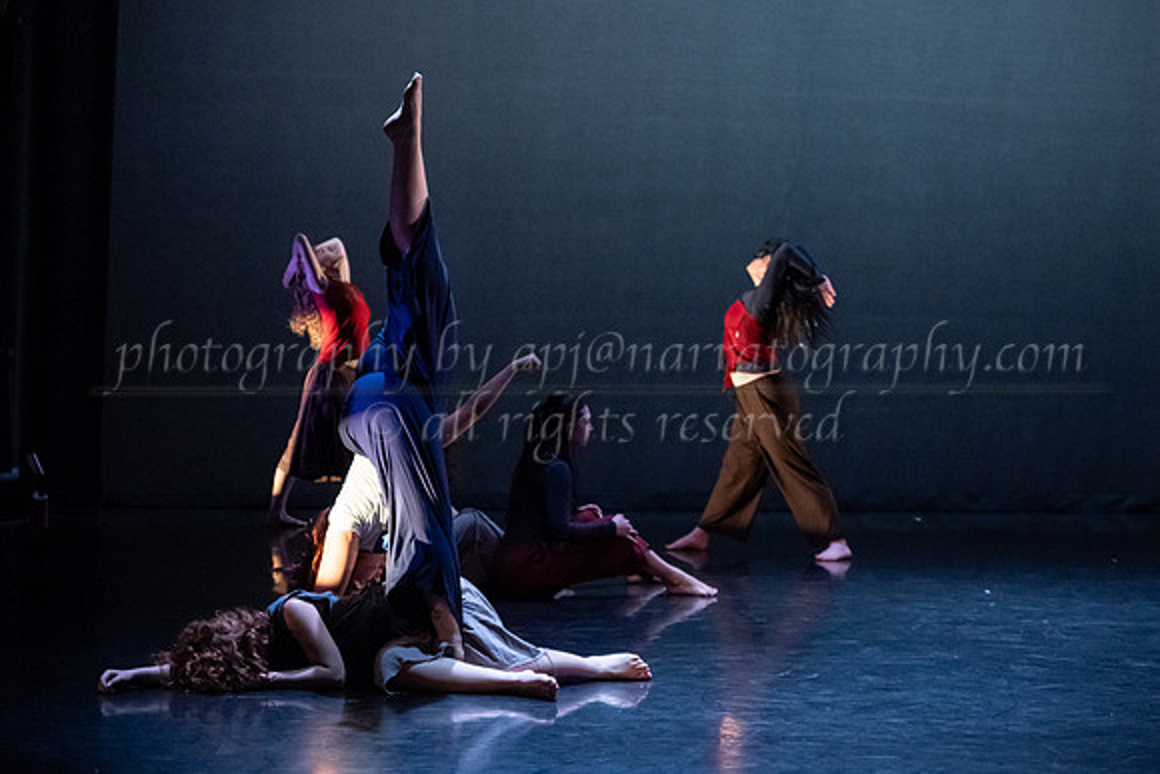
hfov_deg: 22.9
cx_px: 688
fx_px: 2866
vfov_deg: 15.4
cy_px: 337
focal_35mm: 89
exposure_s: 1/400
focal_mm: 75
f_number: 3.2
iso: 4000
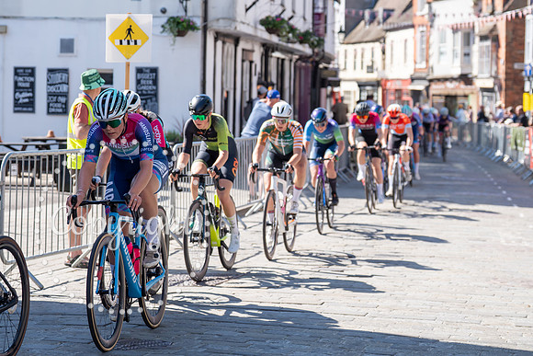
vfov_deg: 14.1
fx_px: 1432
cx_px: 212
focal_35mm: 97
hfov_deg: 21.1
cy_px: 128
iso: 100
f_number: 3.5
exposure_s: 1/1000
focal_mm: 75
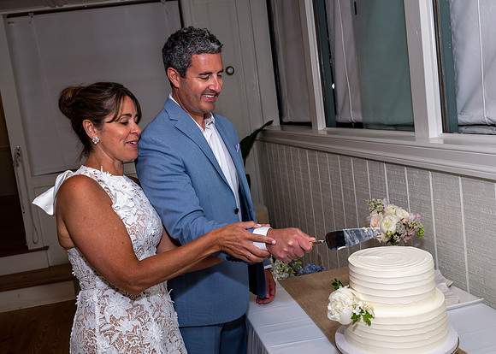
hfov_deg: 49.4
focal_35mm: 38
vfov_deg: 36.3
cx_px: 236
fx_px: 540
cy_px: 169
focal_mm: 35
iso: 500
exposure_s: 1/250
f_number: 7.1
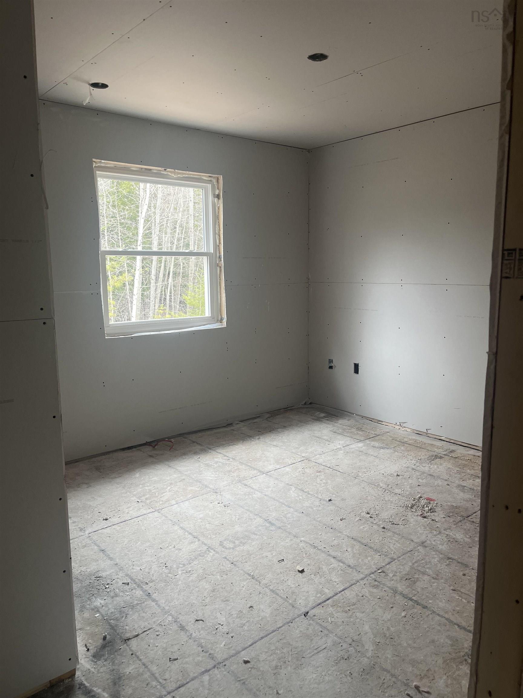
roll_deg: +1.1
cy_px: 349
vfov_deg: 67.3
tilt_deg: -8.7
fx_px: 524
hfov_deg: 53.1
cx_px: 262
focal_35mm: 26
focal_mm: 5.1
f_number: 1.6
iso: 125
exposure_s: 1/121
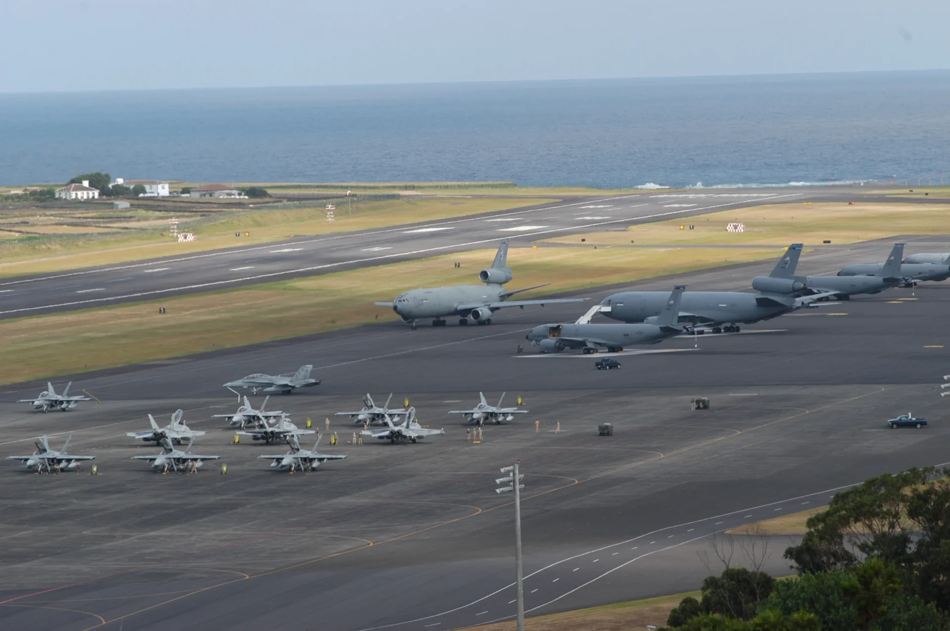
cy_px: 316
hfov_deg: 7.6
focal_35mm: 270
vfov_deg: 5.1
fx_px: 7116
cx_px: 475
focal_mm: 180
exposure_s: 1/640
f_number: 6.3
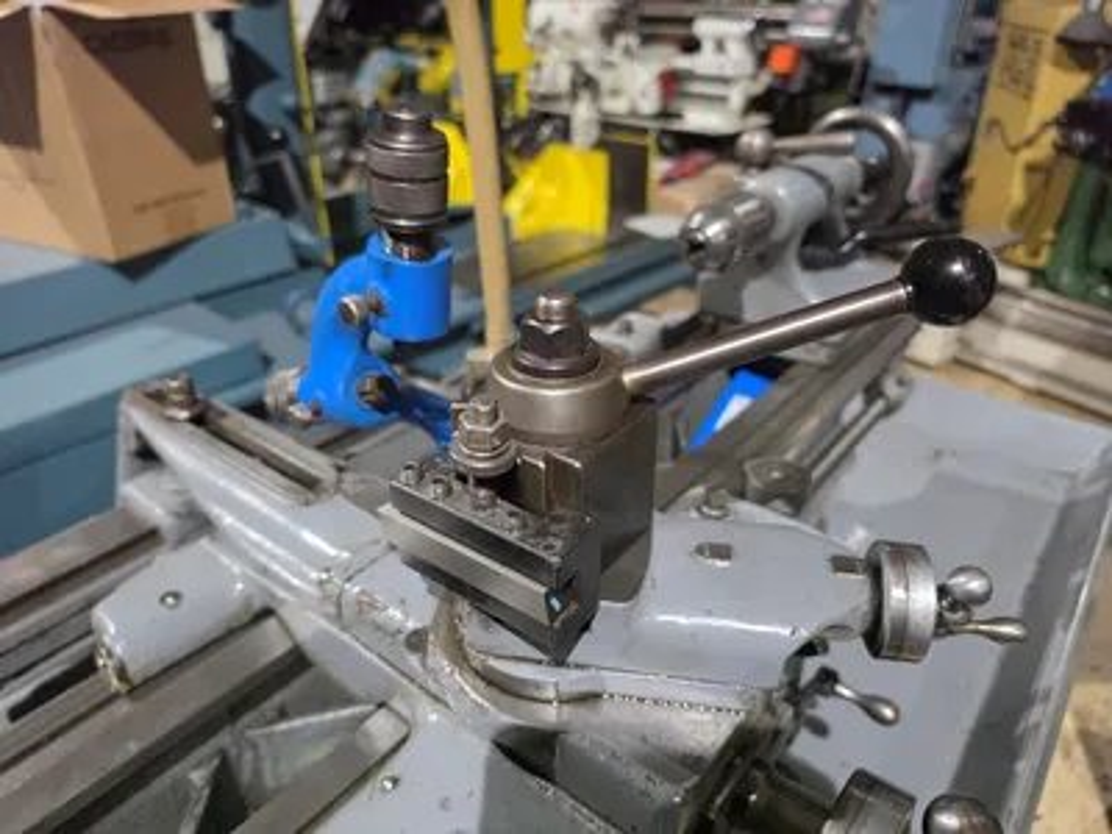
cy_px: 417
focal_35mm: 23
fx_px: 739
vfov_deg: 58.9
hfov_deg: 73.9
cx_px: 556
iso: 1000
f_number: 1.4
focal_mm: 6.5
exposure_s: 1/120
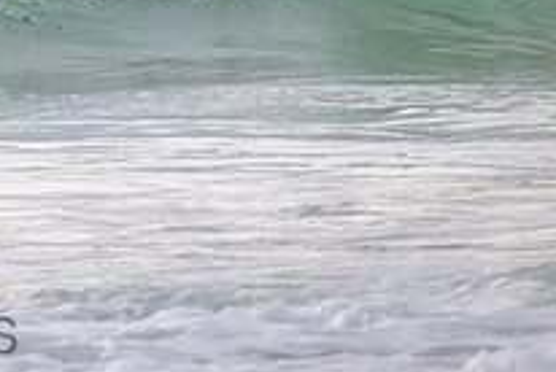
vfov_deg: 0.6
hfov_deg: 0.9
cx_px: -192
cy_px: -117
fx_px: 34815
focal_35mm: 2251
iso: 4000
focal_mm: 800
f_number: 11
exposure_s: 1/2000
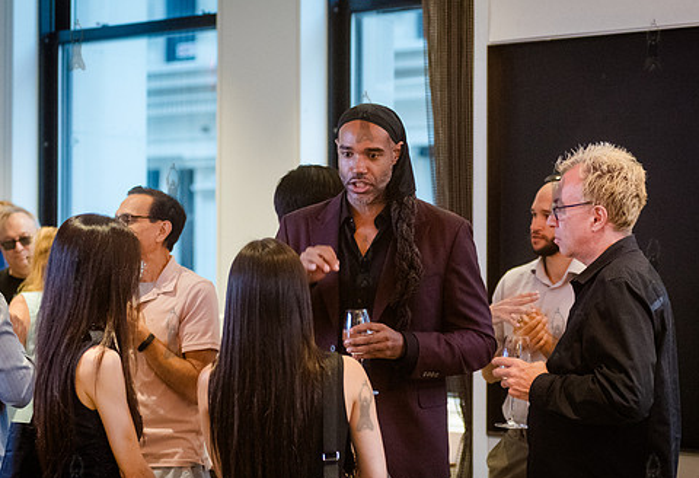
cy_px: 249
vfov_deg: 11.4
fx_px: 2387
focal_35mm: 122
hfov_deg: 16.7
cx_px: 380
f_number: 3.5
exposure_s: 1/125
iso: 6400
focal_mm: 80
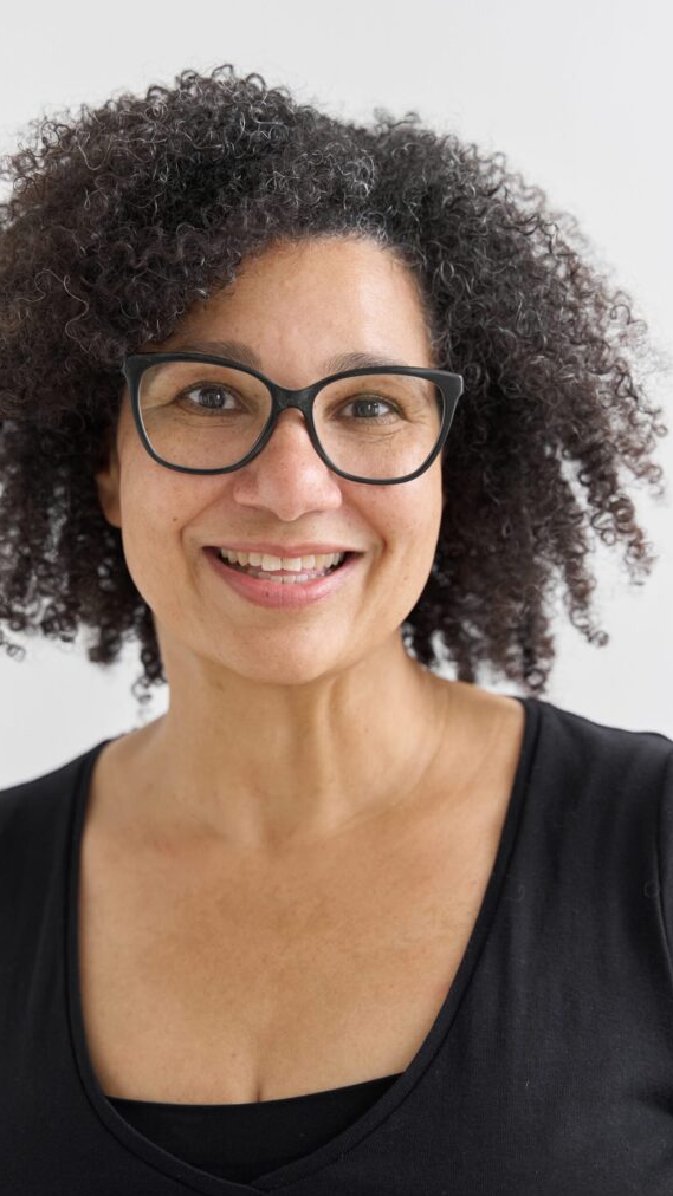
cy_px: 594
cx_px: 286
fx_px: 2253
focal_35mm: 71
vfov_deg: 29.8
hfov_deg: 17.0
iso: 800
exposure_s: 1/160
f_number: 4
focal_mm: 67
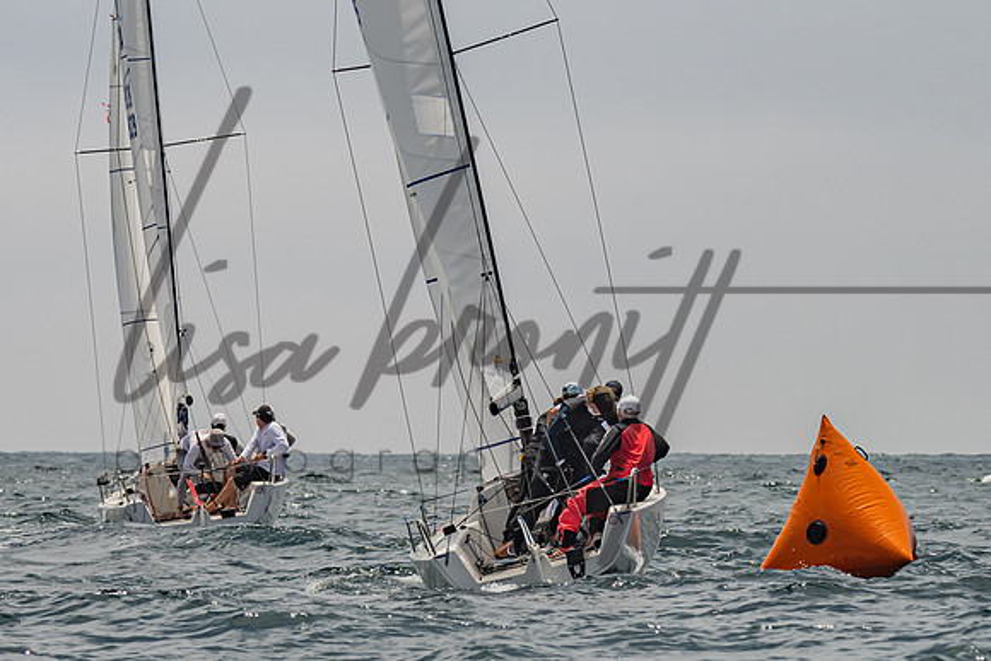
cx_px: 318
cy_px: 342
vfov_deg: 3.9
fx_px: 9827
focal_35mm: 357
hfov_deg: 5.8
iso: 400
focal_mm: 180
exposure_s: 1/2500
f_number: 6.3
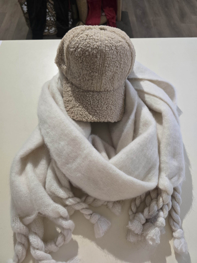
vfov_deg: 73.9
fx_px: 175
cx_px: 98
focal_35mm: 23
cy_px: 132
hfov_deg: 58.9
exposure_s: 1/100
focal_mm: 6.3
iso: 320
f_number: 1.7
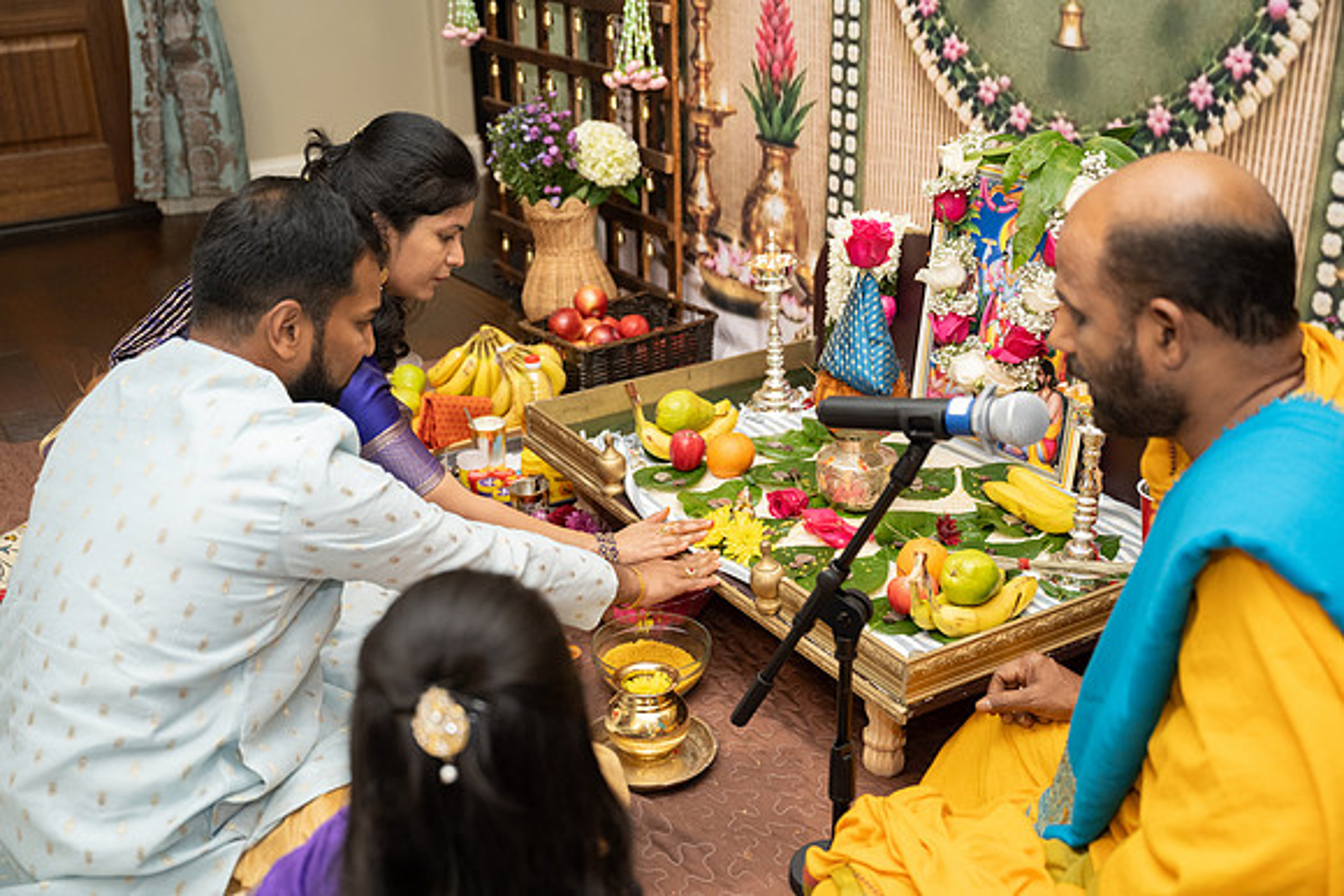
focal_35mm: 39
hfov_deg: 49.5
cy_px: 448
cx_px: 672
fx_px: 1456
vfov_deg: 34.2
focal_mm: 39
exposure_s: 1/160
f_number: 3.2
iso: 1000
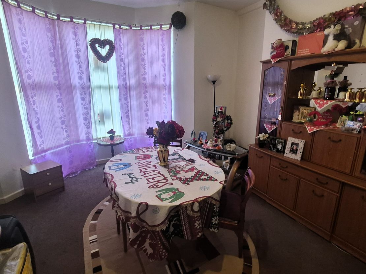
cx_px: 183
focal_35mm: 13
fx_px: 137
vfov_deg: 89.9
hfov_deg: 106.2
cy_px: 137
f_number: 2.2
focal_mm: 1.74
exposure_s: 1/50
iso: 250
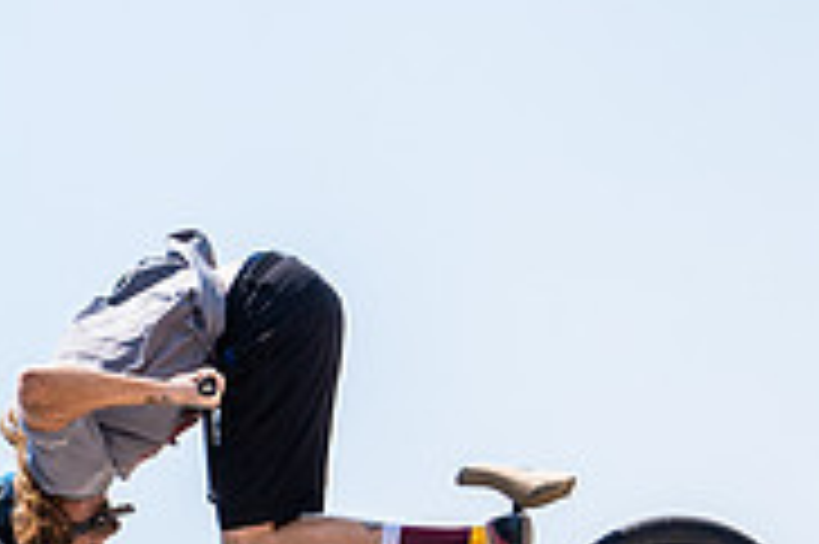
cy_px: 643
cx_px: 229
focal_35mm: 257
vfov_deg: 5.3
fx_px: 5841
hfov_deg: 8.0
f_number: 3.2
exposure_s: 1/2000
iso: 125
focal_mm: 70
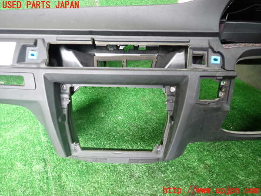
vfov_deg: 54.9
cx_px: 130
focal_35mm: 25
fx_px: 188
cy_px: 98
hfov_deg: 69.4
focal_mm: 4.5
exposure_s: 1/40
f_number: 2
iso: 320
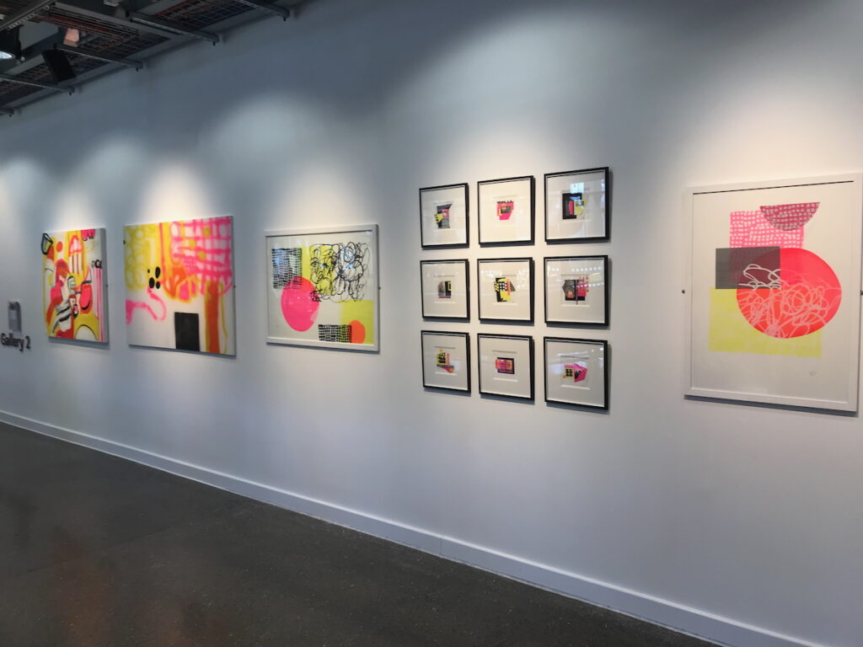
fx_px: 698
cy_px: 324
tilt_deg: -4.4
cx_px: 432
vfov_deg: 49.7
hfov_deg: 63.4
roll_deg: +0.8
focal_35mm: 28
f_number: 1.8
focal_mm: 3.99
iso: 25
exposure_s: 1/50
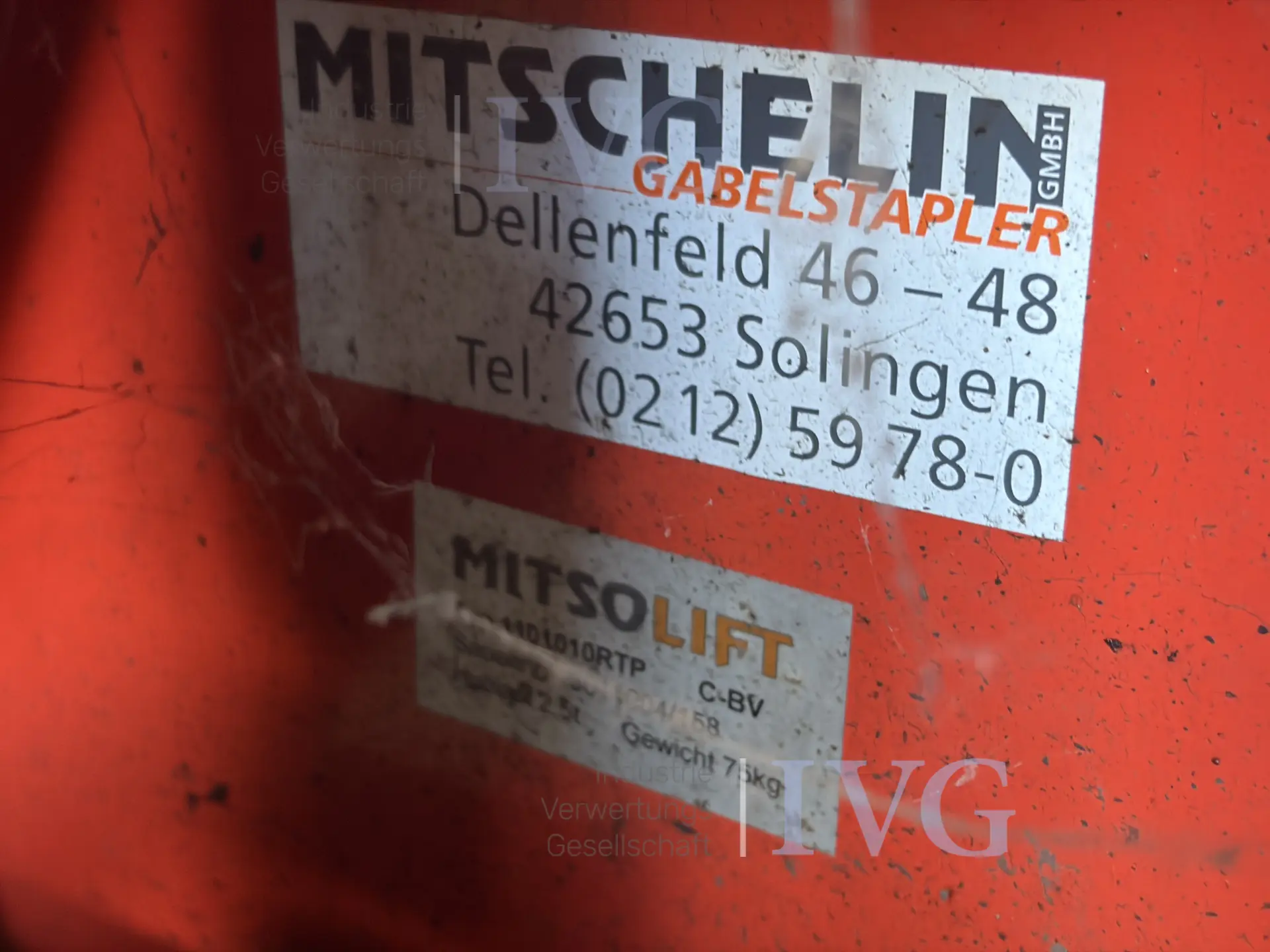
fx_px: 1908
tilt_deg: -12.5
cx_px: 635
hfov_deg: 36.8
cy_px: 476
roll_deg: -3.6
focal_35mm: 52
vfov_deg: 28.0
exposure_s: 1/33
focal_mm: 5.96
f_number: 1.6
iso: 125
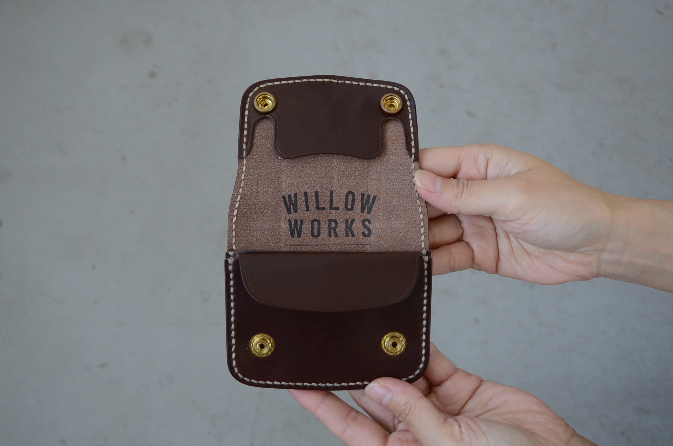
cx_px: 336
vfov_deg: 25.6
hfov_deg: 37.9
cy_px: 223
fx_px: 979
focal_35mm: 52
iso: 1000
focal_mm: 35
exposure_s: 1/80
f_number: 5.6
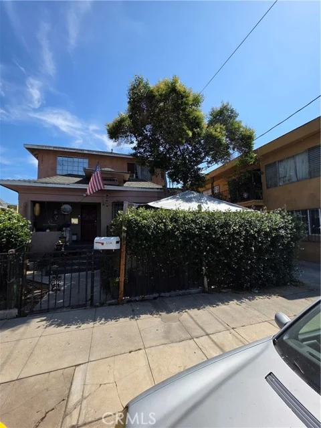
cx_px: 160
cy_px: 214
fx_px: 161
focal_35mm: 13
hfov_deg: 89.9
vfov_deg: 106.2
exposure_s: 1/2000
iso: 40
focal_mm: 2.2
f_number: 1.9
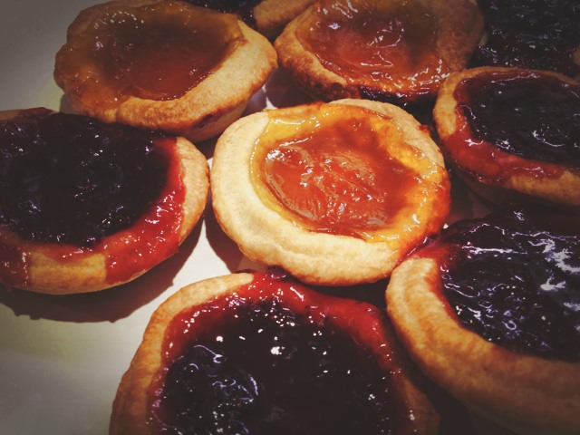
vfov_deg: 40.7
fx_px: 586
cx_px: 290
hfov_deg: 52.6
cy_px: 218
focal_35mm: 35
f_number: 2.4
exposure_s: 1/24
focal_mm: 4.28
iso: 50
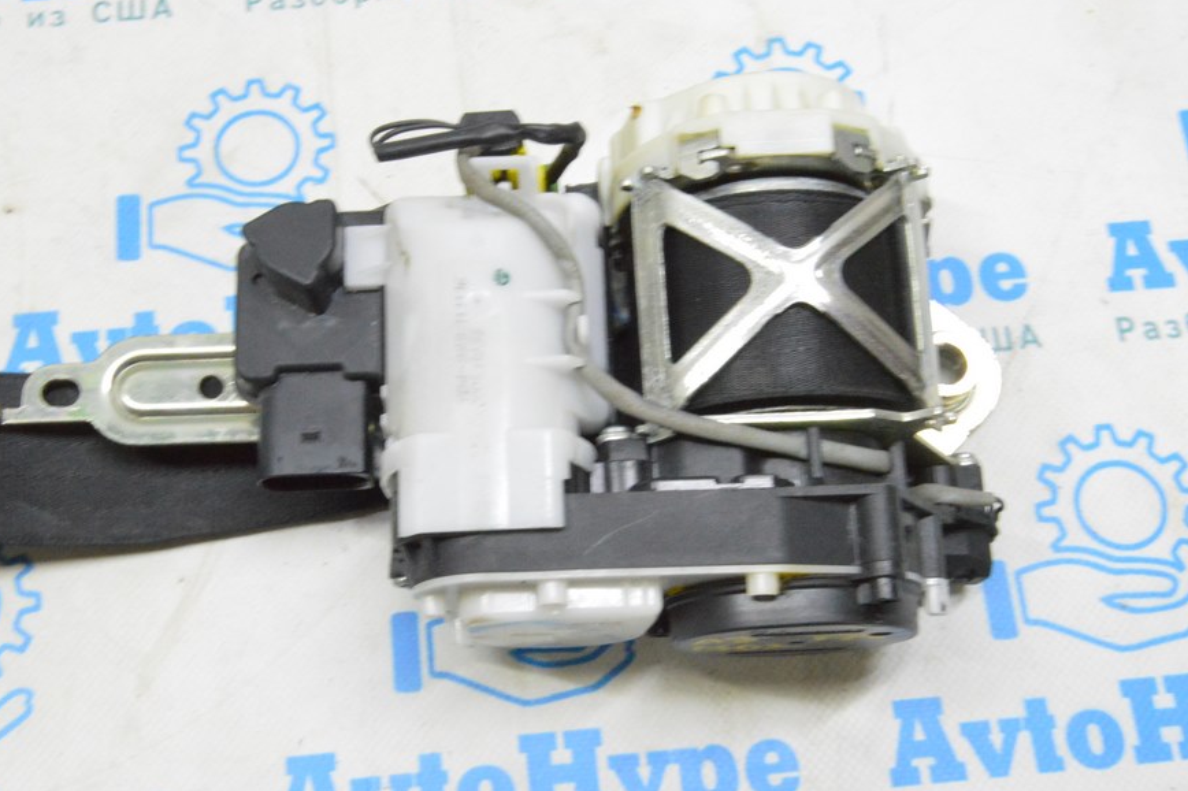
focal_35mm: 46
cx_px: 532
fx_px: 1517
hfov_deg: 42.7
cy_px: 430
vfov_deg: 29.2
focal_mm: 26
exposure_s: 1/15
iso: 6400
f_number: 20
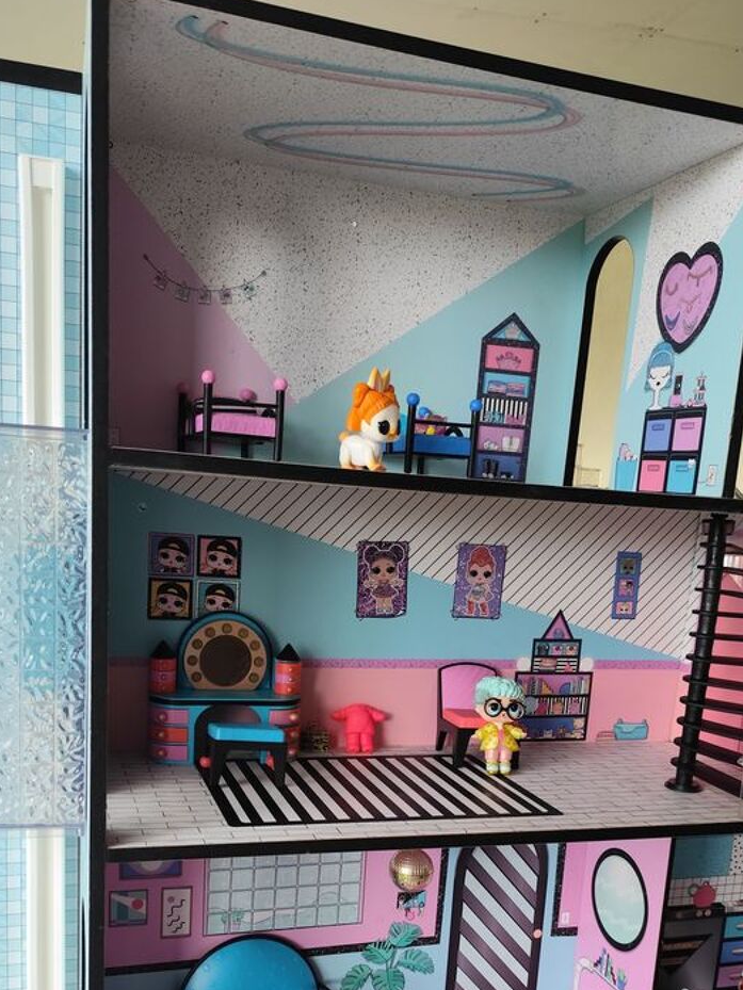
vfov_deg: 53.7
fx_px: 944
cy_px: 697
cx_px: 356
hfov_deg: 42.9
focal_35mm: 33
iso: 400
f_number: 1.65
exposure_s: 1/100
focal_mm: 6.19
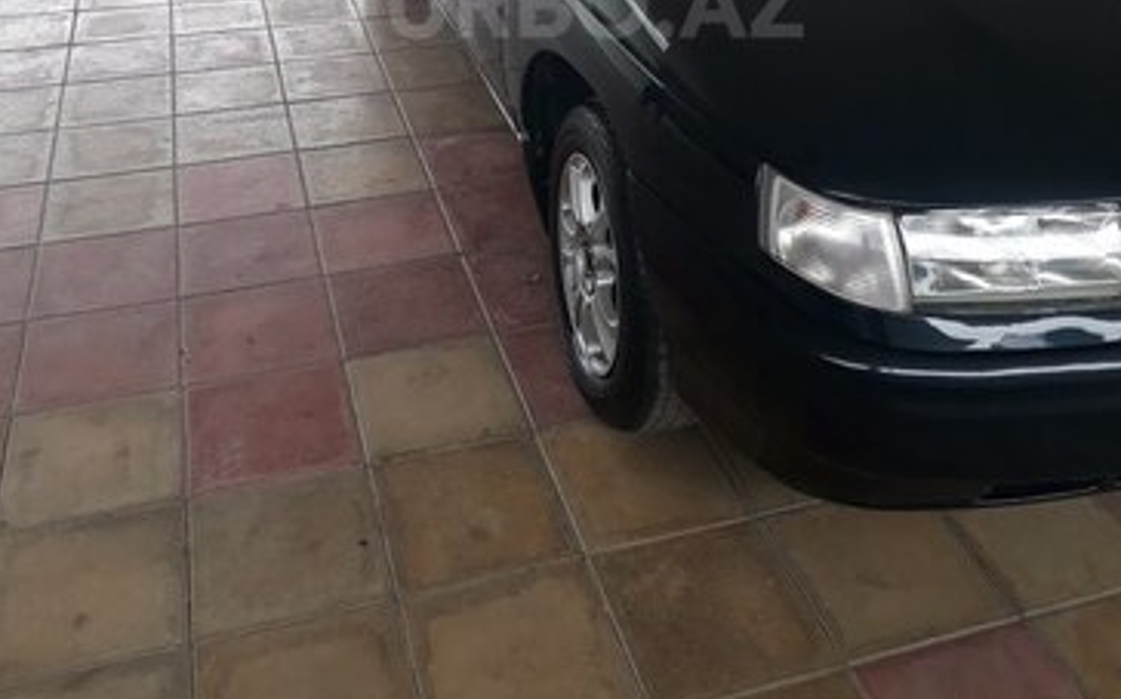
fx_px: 1191
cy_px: 3
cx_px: 567
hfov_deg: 50.4
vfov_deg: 30.5
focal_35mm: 39
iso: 50
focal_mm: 3.6
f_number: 1.9
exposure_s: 1/33
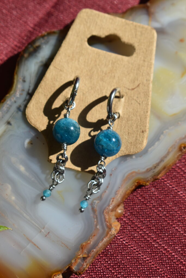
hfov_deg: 16.6
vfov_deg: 24.6
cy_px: 139
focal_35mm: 82
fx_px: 639
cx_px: 93
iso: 100
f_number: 8
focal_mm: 55
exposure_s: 1/250
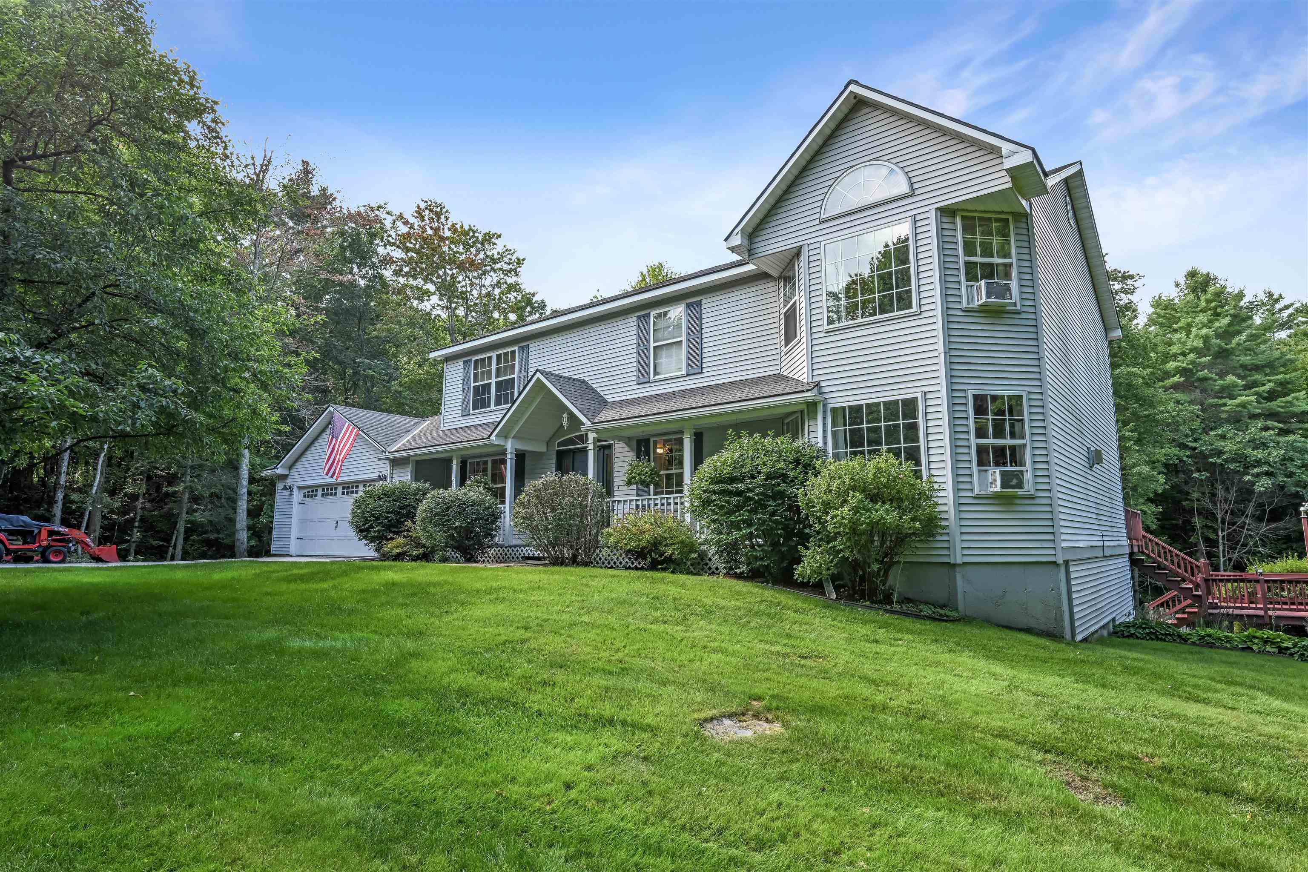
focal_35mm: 18
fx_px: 672
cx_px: 654
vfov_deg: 65.9
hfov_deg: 88.4
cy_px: 436
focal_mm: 18.5
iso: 125
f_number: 14
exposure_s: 1/10
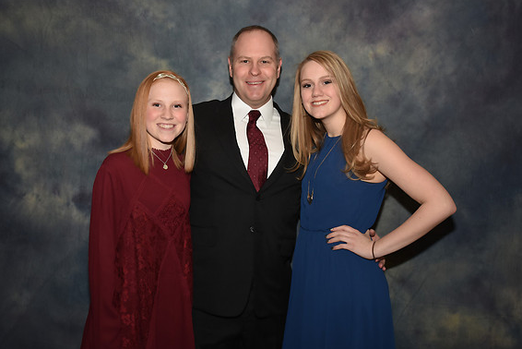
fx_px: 602
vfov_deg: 32.3
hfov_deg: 46.9
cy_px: 177
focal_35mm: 42
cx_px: 259
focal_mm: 27
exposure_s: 1/60
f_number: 5
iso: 200
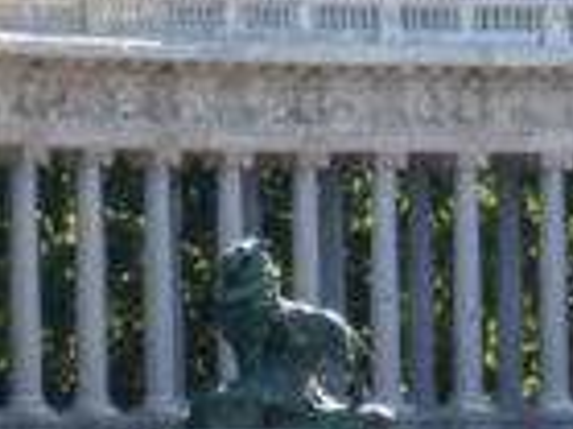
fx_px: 8964
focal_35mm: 542
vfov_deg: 2.7
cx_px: -408
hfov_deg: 3.6
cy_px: 761
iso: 160
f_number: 11
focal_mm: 112
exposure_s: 1/160
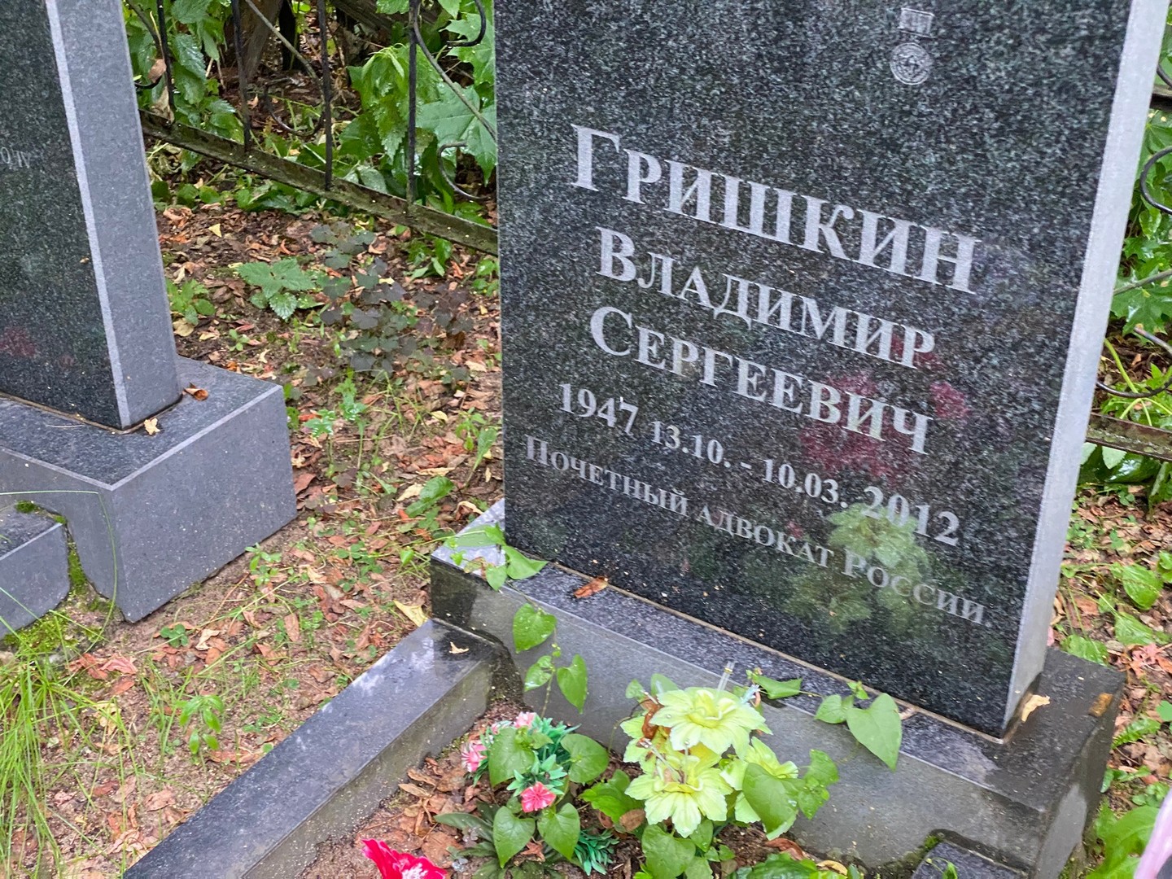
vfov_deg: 28.0
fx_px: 1761
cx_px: 586
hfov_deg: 36.8
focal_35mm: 52
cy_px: 440
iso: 320
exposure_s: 1/60
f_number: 2
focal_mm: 6
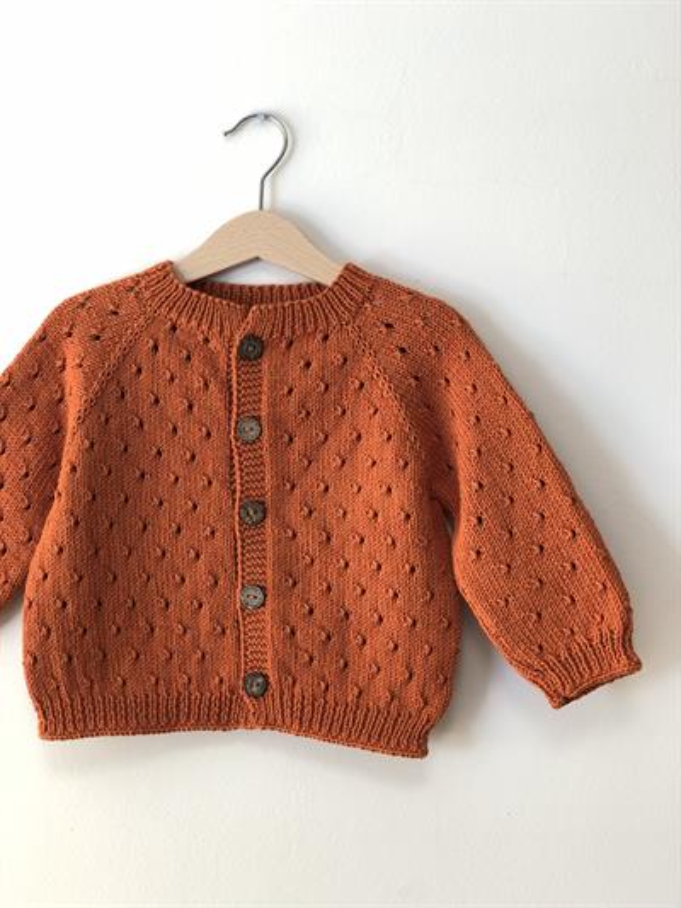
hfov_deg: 28.0
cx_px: 340
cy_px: 454
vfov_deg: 36.8
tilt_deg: +2.1
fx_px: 1363
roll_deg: -1.4
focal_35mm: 52
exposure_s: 1/50
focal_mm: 6
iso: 50
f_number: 2.4
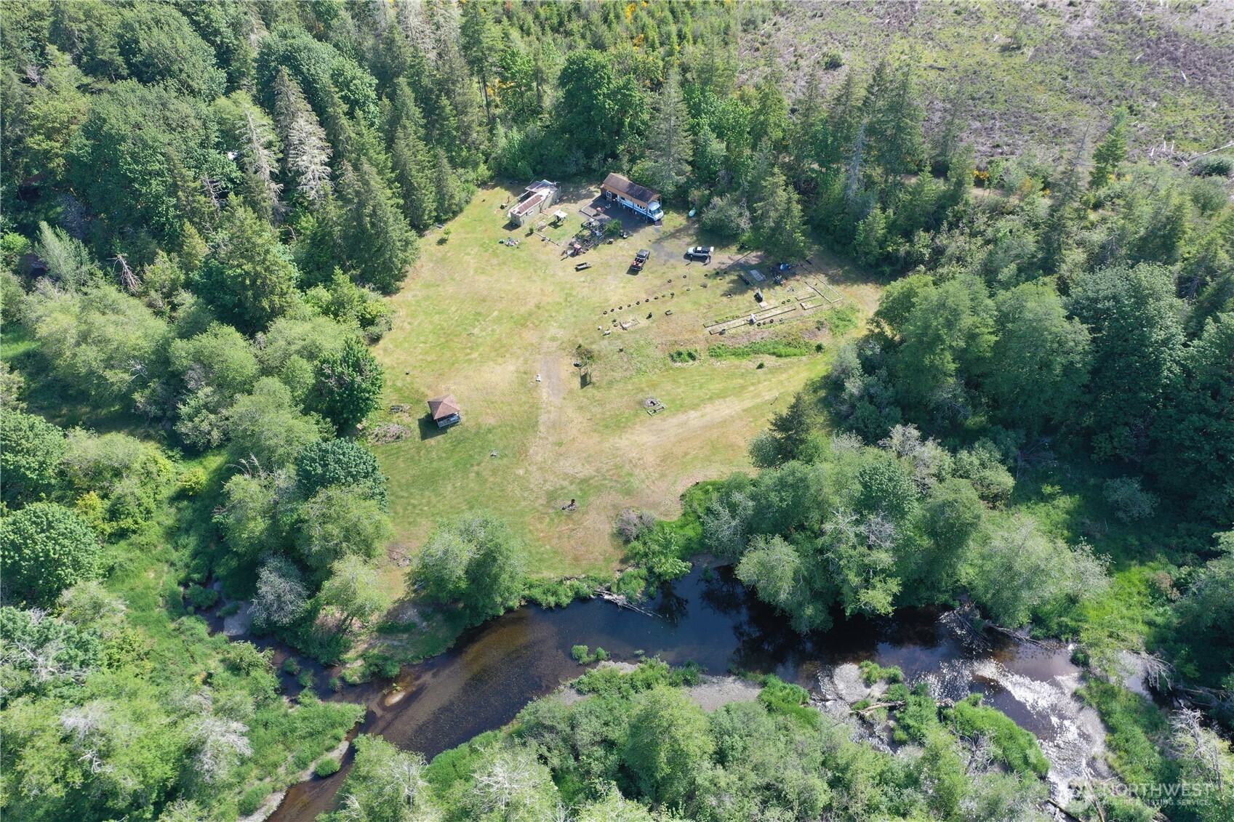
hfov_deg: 65.5
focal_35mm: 28
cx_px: 617
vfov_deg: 46.4
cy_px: 411
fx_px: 960
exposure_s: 1/200
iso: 100
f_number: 4.5
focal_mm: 10.26
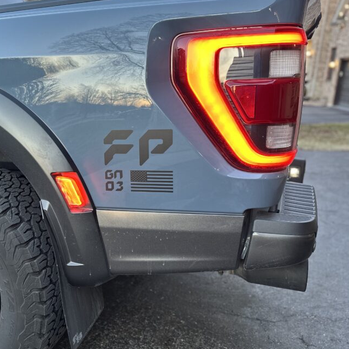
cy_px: 180
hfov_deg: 47.3
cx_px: 103
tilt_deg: -15.5
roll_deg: -2.6
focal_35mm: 34
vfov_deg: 48.4
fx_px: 388
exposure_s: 1/60
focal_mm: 6.86
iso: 160
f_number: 1.78
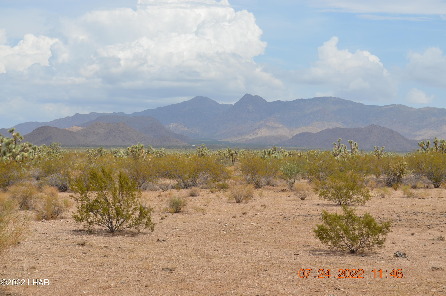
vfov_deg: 16.5
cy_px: 148
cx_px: 223
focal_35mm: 82
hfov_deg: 24.7
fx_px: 1020
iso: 100
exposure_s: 1/320
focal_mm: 55
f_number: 9
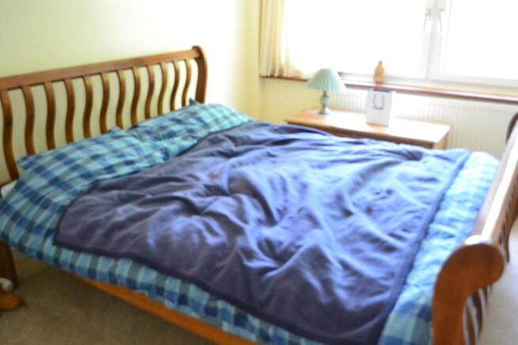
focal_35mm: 30
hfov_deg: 61.9
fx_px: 432
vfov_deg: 43.6
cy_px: 172
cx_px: 259
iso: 3200
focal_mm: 20
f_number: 4.5
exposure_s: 1/80
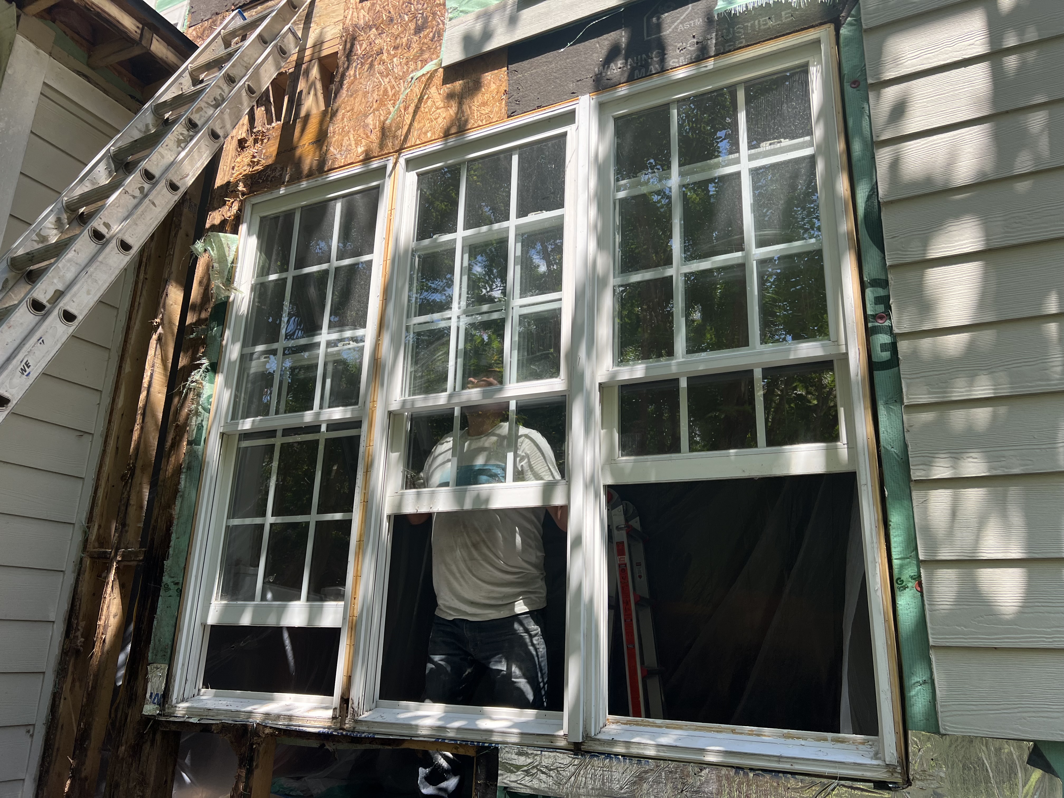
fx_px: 799
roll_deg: -2.7
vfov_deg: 53.1
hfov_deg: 67.3
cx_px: 532
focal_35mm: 26
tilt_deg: +19.1
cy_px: 399
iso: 50
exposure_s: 1/1038
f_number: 1.5
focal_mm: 5.7
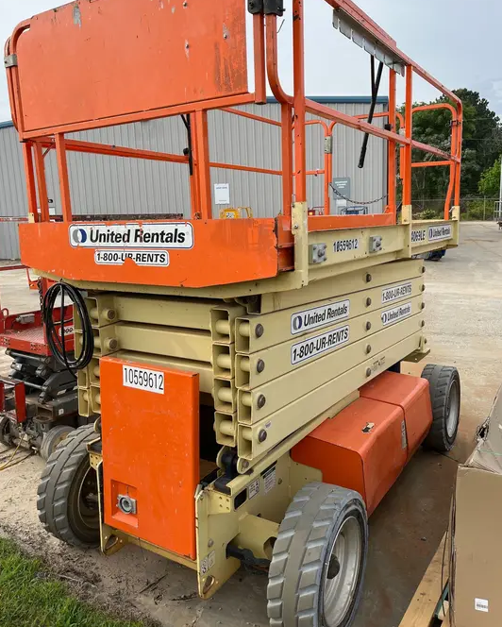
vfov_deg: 62.1
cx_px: 256
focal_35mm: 28
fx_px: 520
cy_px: 287
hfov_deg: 51.6
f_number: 1.6
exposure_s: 1/1117
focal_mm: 5.1
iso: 50
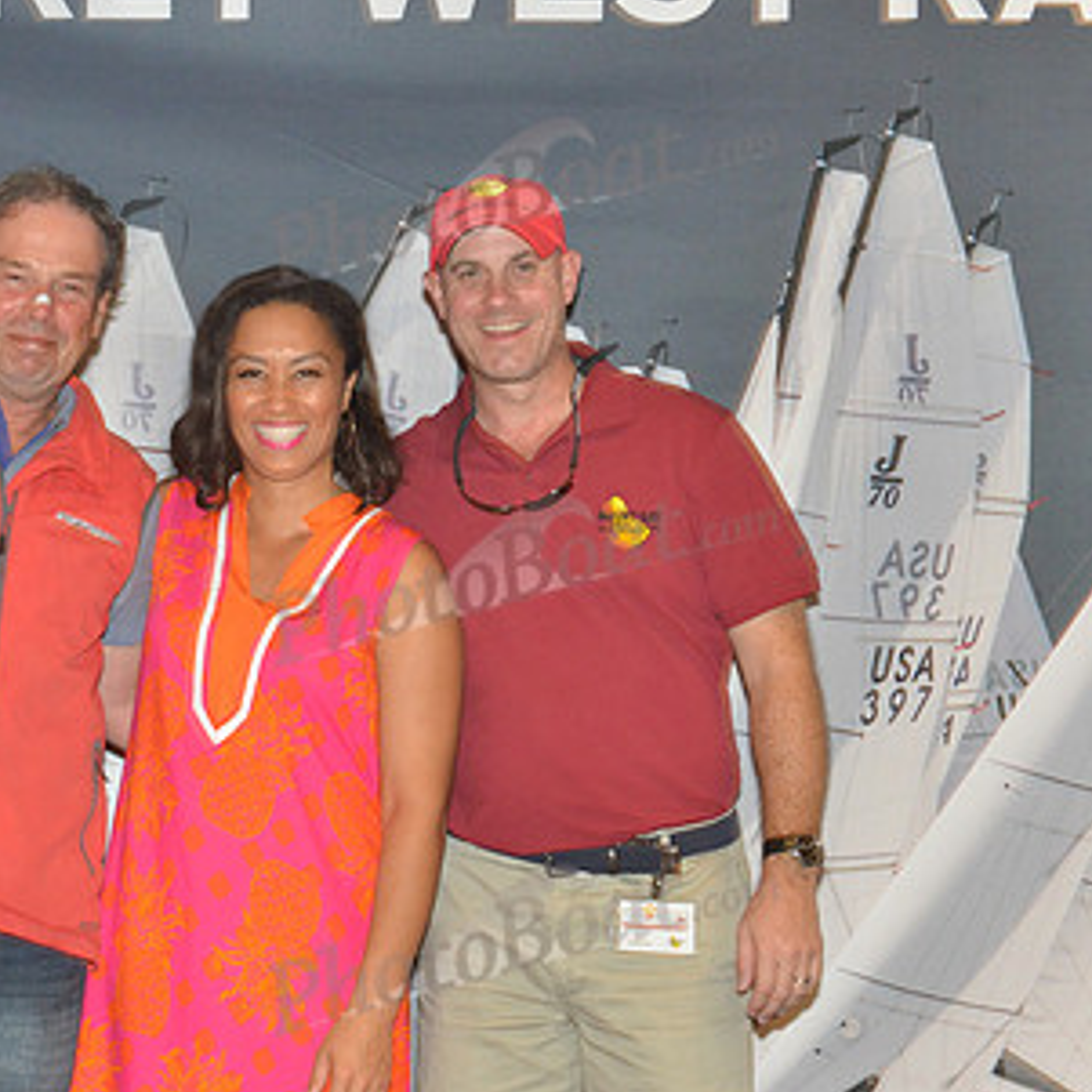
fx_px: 3391
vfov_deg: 18.3
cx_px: 83
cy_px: 434
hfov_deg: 18.0
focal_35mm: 95
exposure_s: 1/15
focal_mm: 58
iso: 3200
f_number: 9
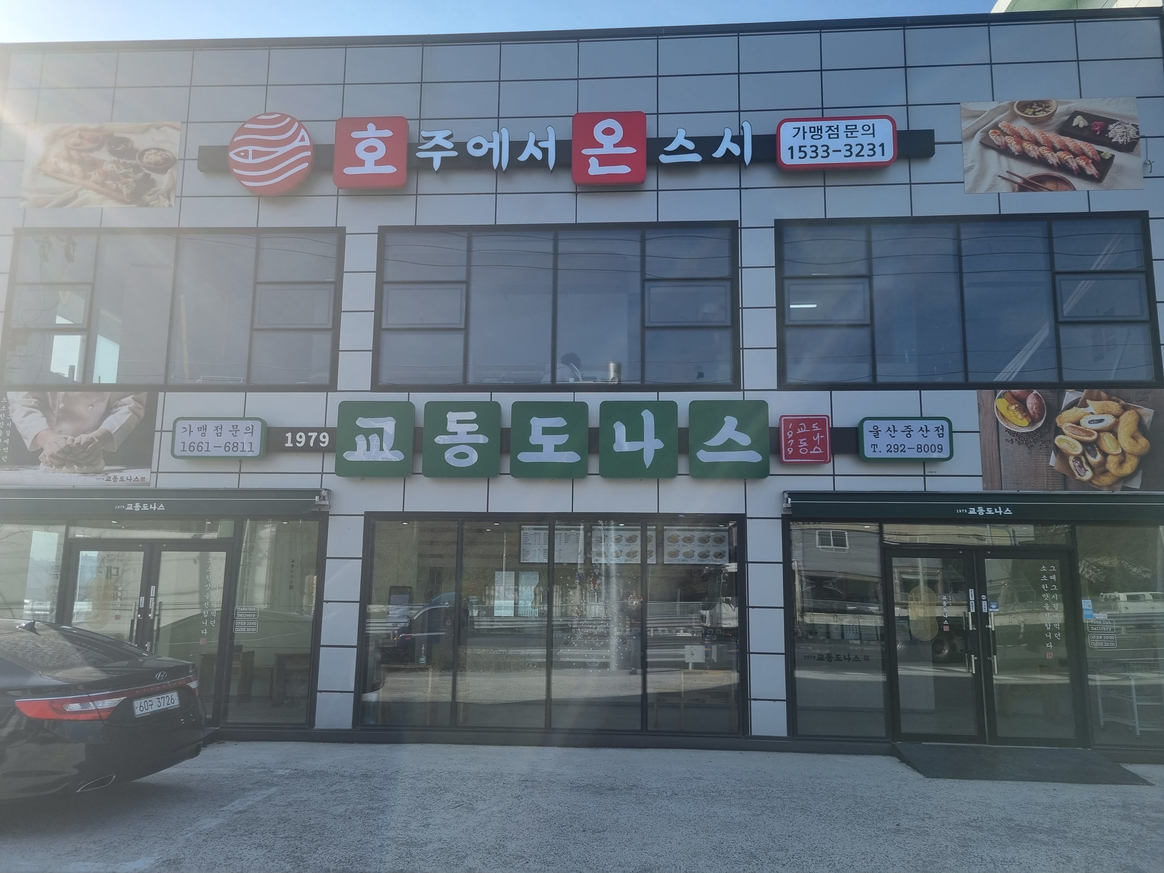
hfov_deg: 67.3
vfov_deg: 53.1
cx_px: 582
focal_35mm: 26
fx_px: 874
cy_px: 436
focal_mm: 5.4
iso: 50
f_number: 1.8
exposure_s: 1/2328
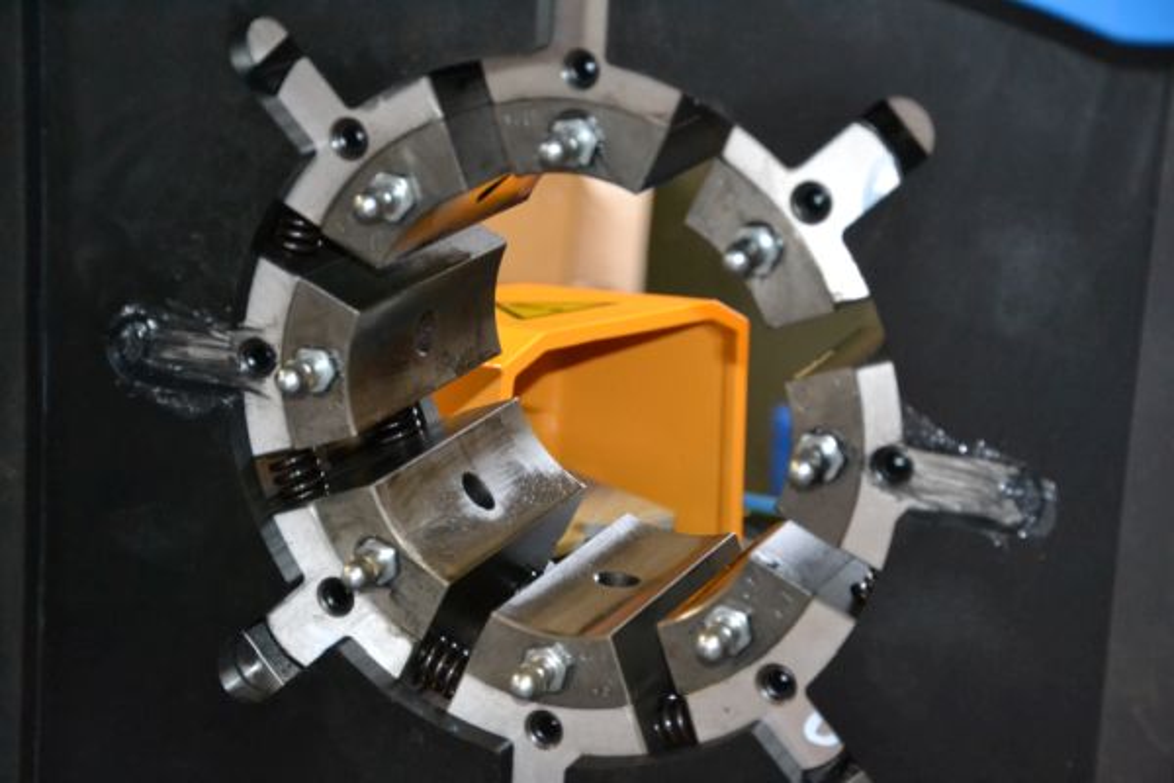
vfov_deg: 13.8
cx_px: 587
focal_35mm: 99
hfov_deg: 20.6
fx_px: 3228
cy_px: 392
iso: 3200
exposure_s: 1/60
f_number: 5.3
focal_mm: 66
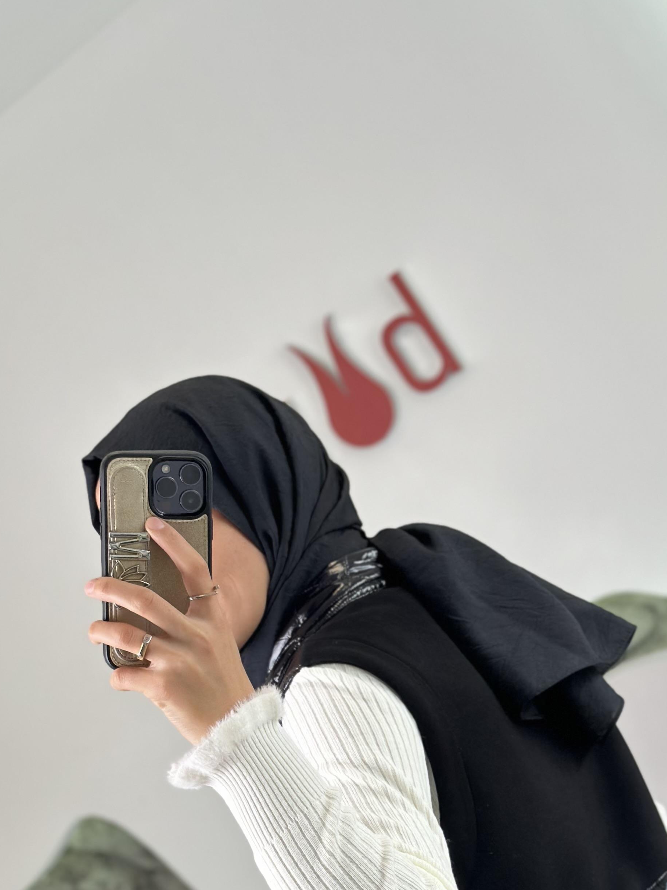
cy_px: 693
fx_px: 2030
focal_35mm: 79
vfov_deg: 24.4
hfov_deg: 18.5
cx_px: 515
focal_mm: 6.86
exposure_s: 1/121
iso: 64
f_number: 1.78
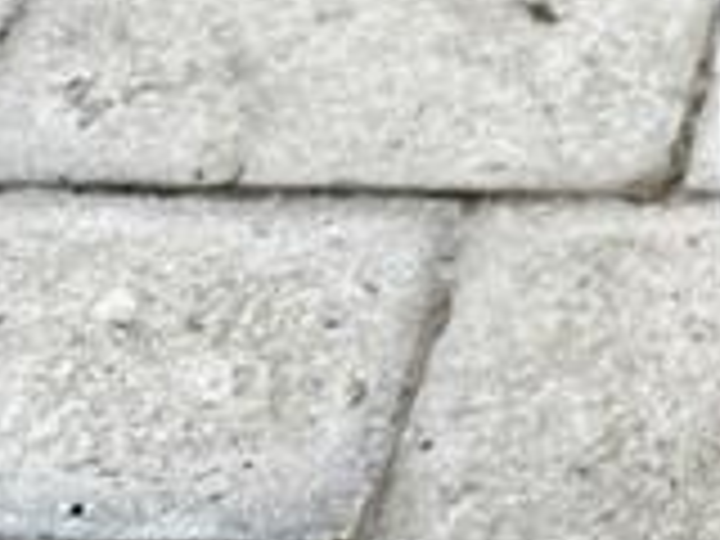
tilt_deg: -40.6
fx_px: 1997
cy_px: -180
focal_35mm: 96
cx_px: 1246
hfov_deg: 17.2
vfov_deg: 14.7
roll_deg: +0.6
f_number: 1.78
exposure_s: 1/580
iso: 80
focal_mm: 6.86
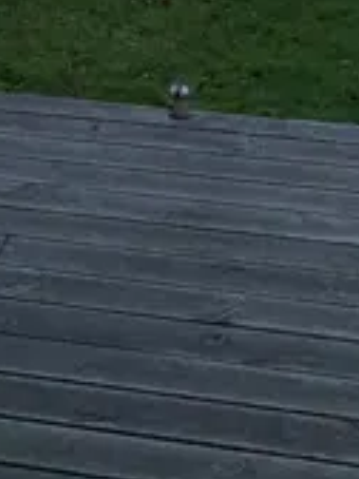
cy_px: -610
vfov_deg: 12.8
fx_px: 1715
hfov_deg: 11.9
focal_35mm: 124
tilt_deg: +2.7
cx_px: 51
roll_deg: -0.8
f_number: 1.8
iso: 25
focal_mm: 4.25
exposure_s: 1/412
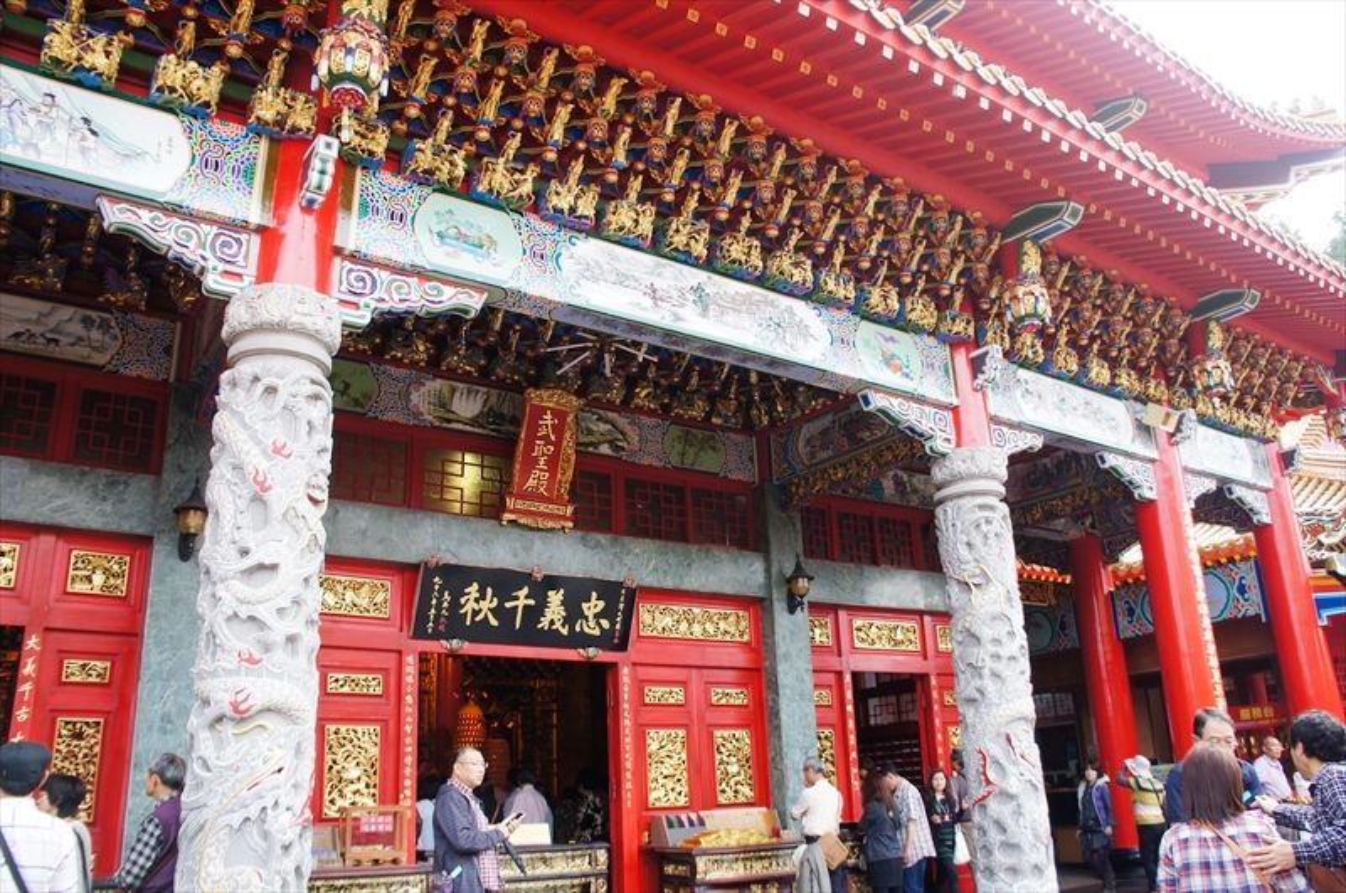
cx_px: 673
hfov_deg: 67.5
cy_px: 446
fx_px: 1008
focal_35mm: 27
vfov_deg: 47.8
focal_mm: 18
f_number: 4
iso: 200
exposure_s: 1/160
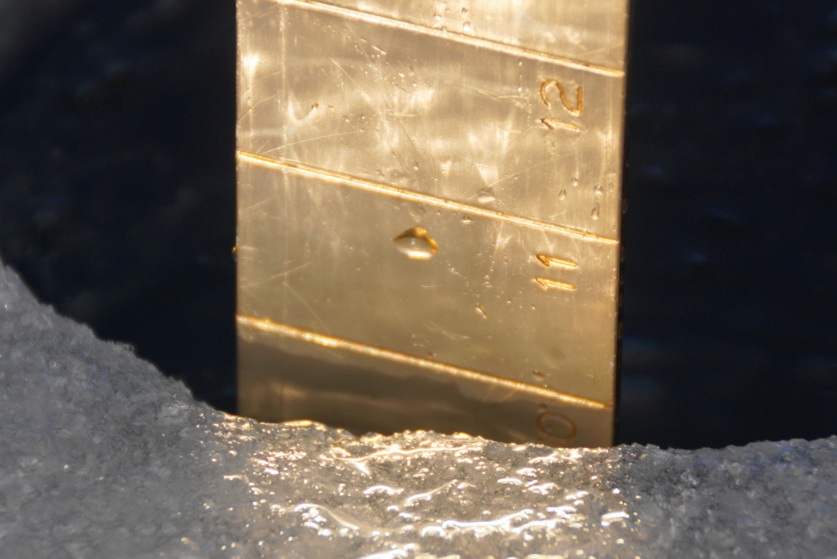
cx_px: 418
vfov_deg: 4.0
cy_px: 280
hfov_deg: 6.0
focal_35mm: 345
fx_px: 8023
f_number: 6.3
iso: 125
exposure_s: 1/400
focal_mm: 230
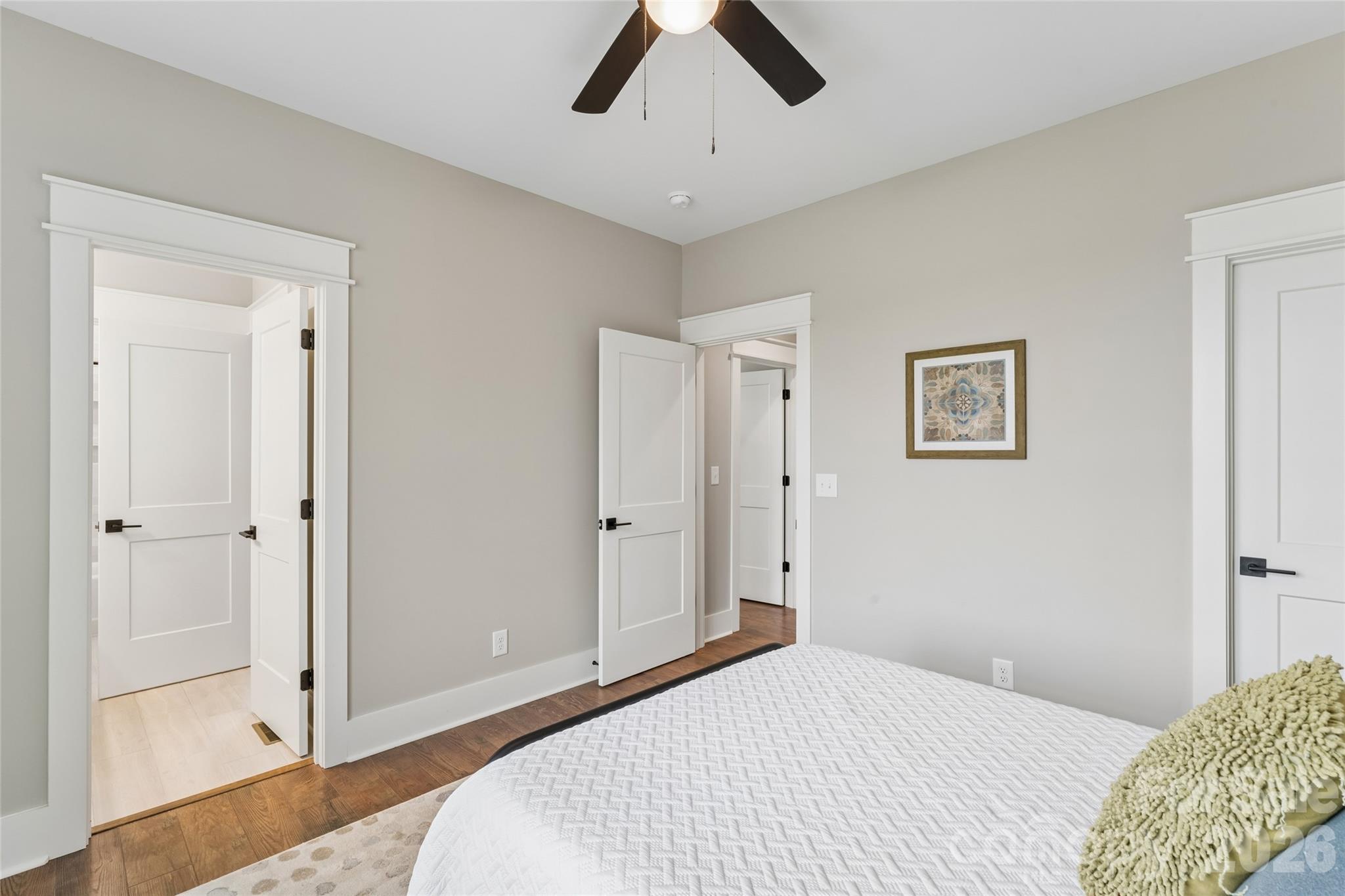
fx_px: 601
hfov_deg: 96.4
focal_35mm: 16
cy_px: 448
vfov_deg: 73.4
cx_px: 672
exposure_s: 1/4
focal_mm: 16.1
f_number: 13
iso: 400
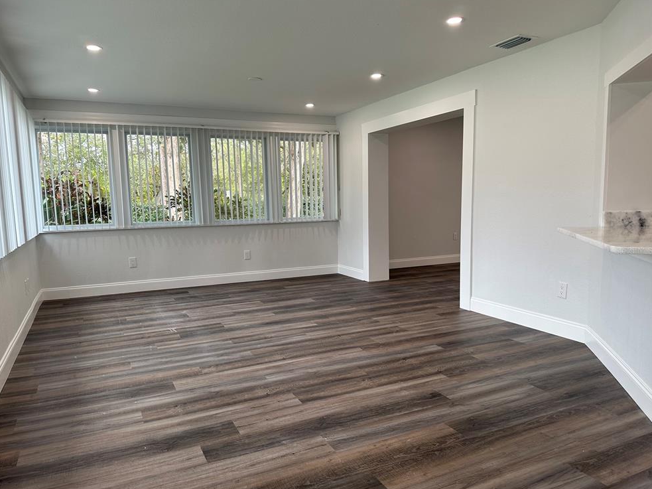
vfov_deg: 54.9
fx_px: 471
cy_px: 250
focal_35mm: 25
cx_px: 315
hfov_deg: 69.4
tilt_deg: -5.6
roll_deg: +1.5
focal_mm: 6.86
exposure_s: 1/128
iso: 80
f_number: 1.78
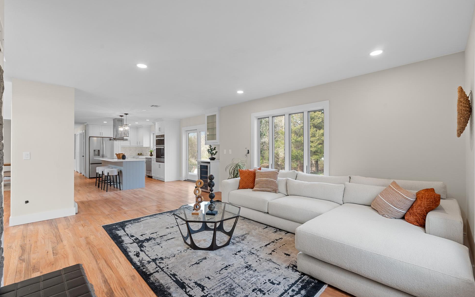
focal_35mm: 15
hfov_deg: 101.5
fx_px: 194
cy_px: 148
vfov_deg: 74.8
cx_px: 233
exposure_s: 1/3
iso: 200
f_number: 10
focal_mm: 14
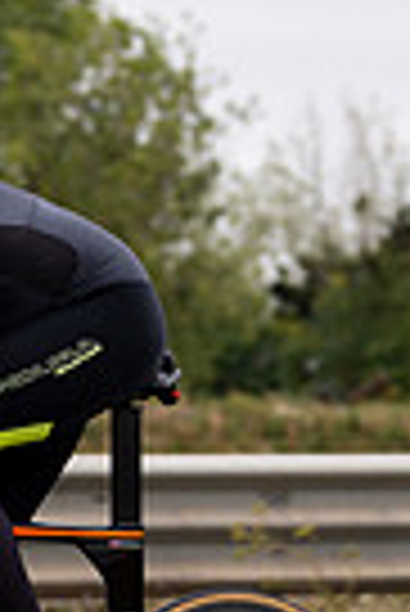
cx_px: -27
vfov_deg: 6.9
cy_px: 421
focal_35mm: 299
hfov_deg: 4.6
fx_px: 5095
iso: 100
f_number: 3.2
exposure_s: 1/800
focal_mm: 70
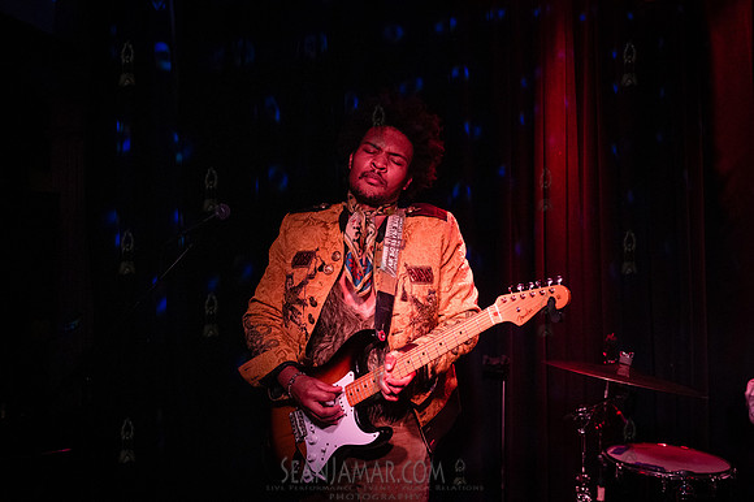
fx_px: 837
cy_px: 251
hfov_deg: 48.5
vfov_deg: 33.4
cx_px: 377
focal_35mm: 40
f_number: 4
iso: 12800
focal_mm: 40
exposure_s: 1/400
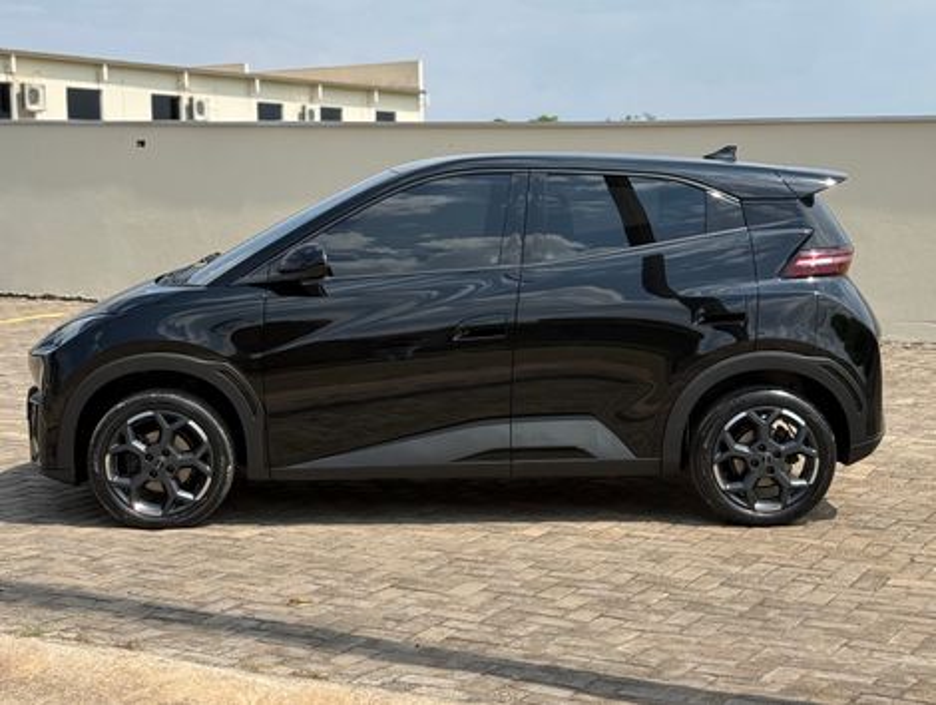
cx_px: 468
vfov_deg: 30.3
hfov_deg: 39.6
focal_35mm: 48
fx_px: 1300
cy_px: 352
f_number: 1.78
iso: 100
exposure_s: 1/2762
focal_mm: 6.76
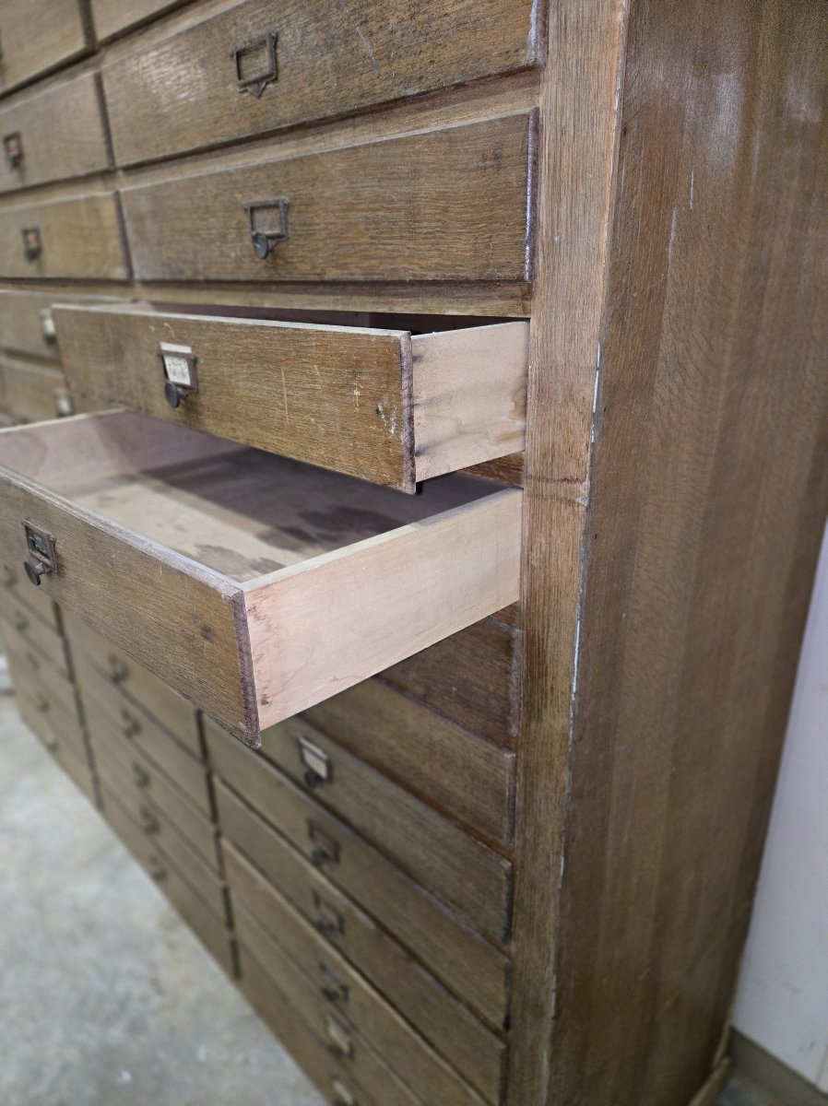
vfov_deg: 74.0
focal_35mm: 23
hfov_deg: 58.8
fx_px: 735
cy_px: 553
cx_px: 414
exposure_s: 1/100
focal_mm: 5.4
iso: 1250
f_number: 1.8
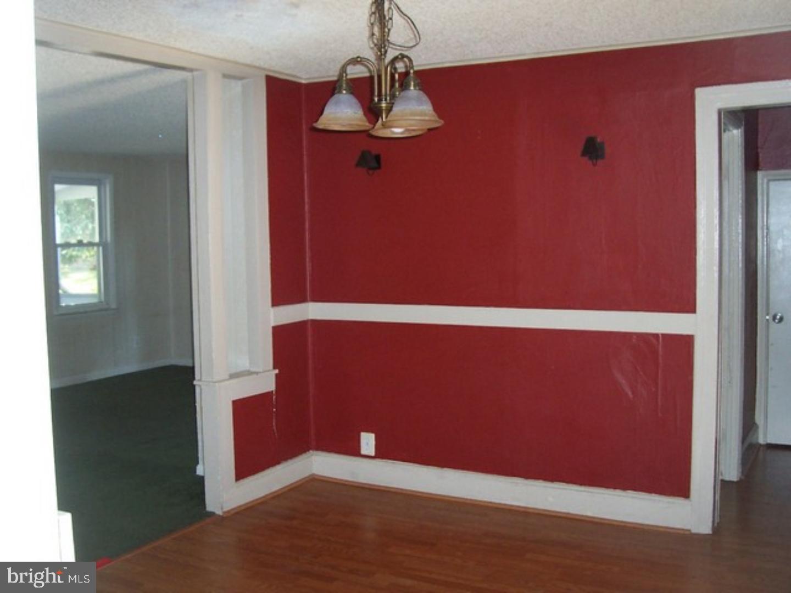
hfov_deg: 50.1
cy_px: 296
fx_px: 845
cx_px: 396
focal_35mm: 37
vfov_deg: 38.7
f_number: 2.8
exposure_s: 1/60
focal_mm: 5.6
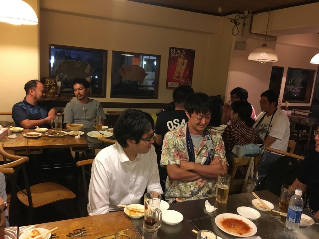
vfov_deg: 48.2
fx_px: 267
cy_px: 120
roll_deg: -3.8
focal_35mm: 29
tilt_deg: -9.9
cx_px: 160
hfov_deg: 61.7
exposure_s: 1/15
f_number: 2.2
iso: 200
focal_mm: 4.15
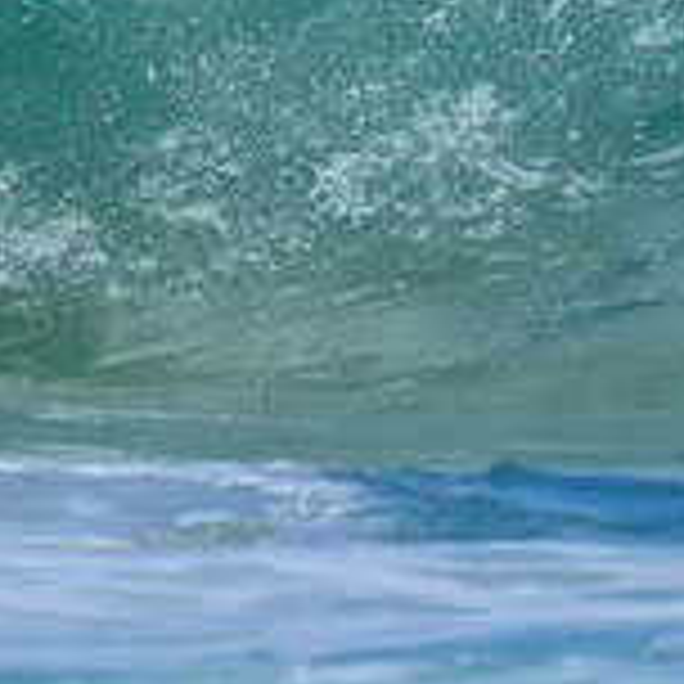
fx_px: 79451
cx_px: -301
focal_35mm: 3554
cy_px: -162
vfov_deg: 0.5
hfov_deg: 0.5
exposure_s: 1/2500
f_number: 6.3
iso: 360
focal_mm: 800
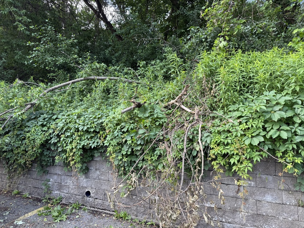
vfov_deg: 56.8
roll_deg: +1.8
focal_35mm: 24
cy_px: 114
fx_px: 211
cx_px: 152
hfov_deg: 71.6
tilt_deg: +3.8
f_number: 1.78
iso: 64
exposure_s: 1/196
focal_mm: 6.76
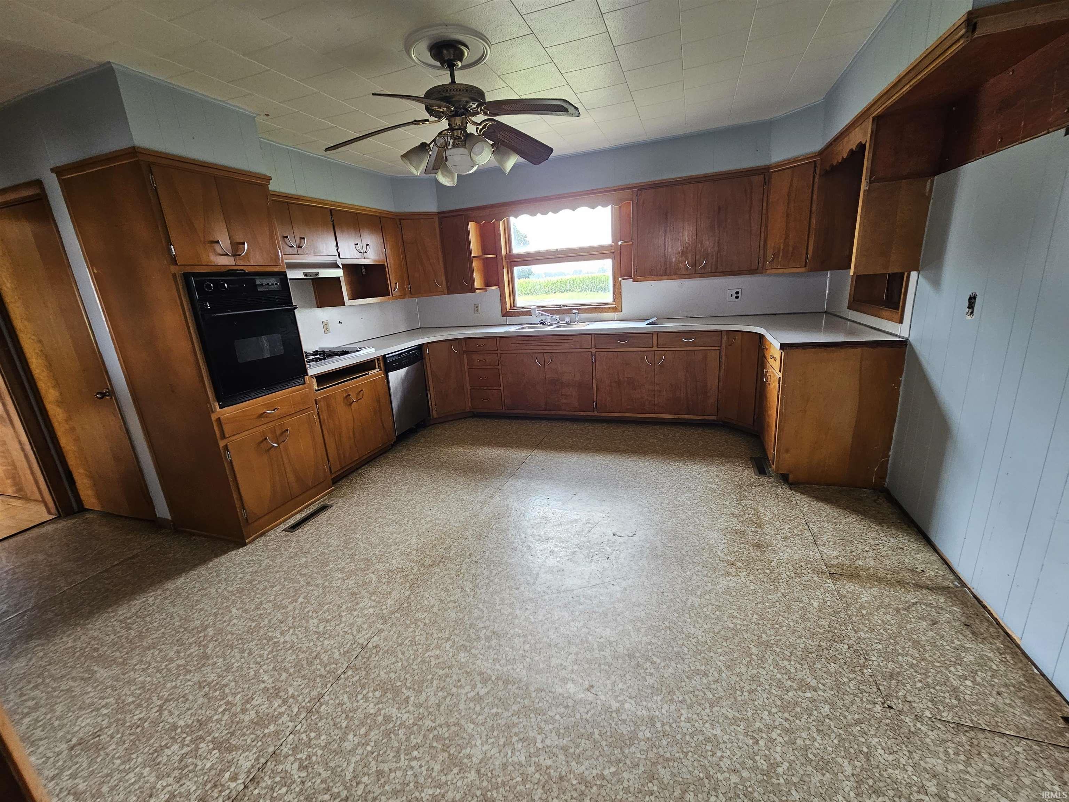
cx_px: 534
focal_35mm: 13
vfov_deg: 89.9
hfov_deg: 106.2
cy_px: 401
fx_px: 401
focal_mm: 2.2
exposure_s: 1/60
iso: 125
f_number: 2.2
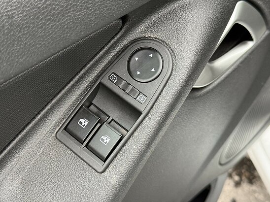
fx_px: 374
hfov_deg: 39.7
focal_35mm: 48
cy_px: 101
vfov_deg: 30.2
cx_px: 135
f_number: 1.78
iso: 125
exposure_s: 1/121
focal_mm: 6.76
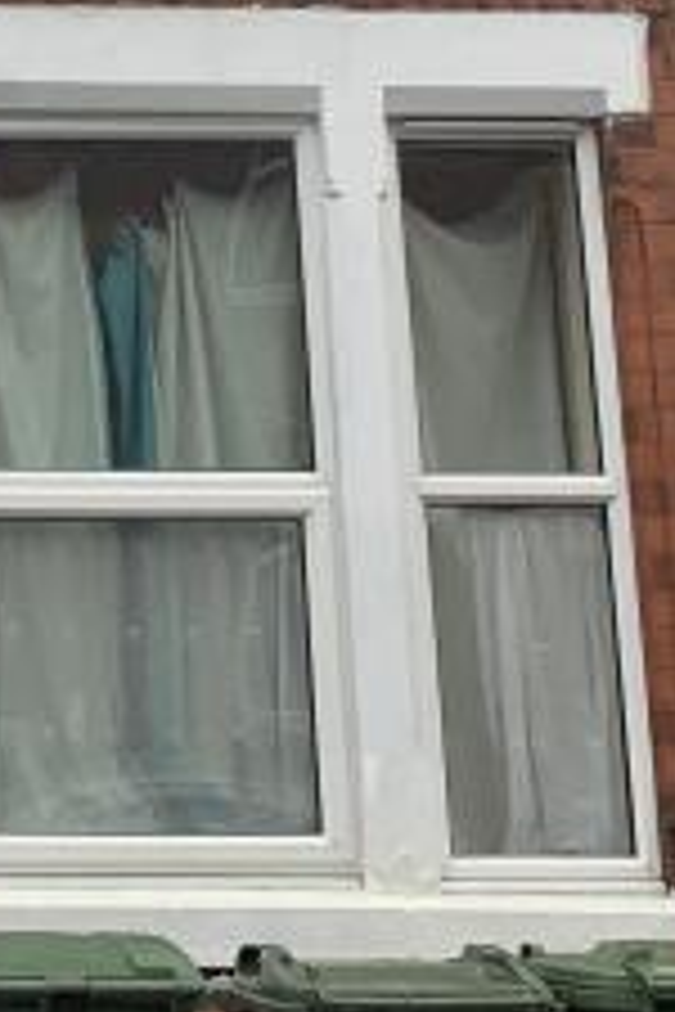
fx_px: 3459
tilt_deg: +13.8
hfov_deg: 10.4
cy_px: -261
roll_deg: +0.1
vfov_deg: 15.9
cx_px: -567
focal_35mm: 123
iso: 25
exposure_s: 1/253
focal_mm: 4.25
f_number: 1.8
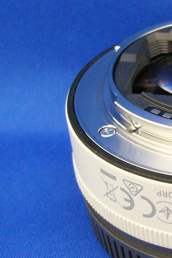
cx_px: 218
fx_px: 559
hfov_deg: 16.6
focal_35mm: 78
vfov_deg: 26.0
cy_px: 129
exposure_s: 1/13
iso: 200
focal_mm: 5.8
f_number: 2.8
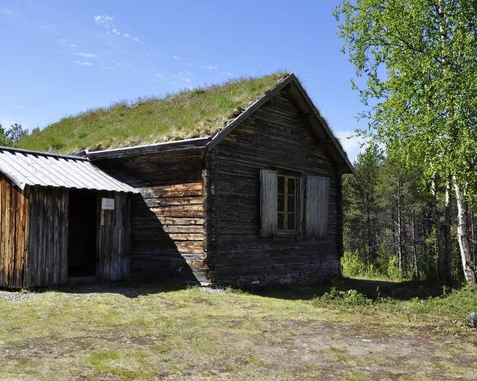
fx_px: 536
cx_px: 208
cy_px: 191
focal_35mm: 38
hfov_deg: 47.8
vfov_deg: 39.2
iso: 200
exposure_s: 1/250
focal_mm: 22
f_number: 10
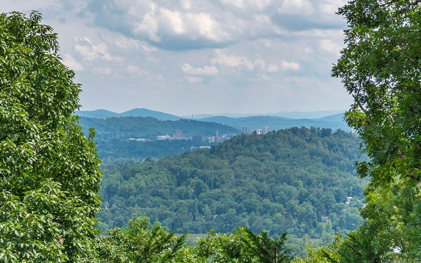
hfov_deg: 51.5
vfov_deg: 33.6
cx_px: 204
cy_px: 116
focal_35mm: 38
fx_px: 436
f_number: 9
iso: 100
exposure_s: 1/500
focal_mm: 35
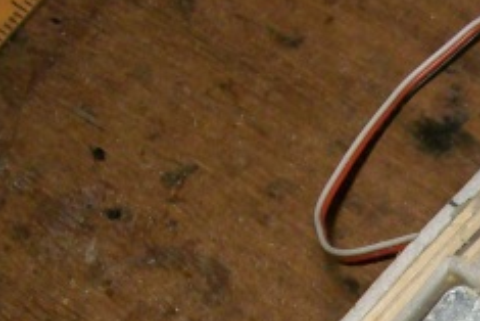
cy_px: 518
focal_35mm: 113
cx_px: 631
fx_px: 1508
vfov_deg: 11.5
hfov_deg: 17.0
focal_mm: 5.7
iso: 160
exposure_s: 1/50
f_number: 2.8
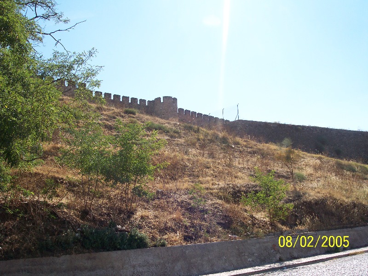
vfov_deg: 37.7
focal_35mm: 38
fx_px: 404
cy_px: 138
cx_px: 184
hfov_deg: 49.0
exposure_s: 1/700
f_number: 4.8
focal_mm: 8
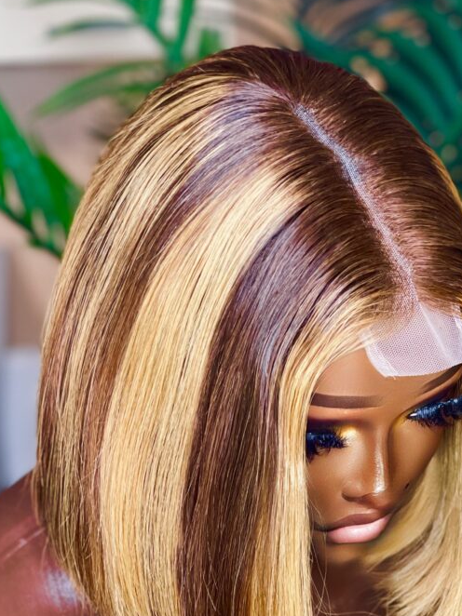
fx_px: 1763
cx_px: 274
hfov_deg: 14.9
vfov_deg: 19.8
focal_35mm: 99
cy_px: 373
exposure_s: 1/40
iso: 160
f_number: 2.2
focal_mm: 7.5
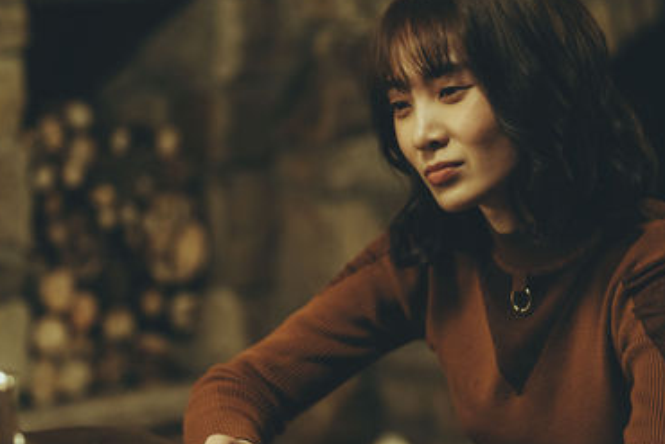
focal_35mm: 154
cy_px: 234
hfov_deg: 13.3
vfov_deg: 8.9
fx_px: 2846
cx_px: 340
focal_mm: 95
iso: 1600
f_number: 2.8
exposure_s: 1/60
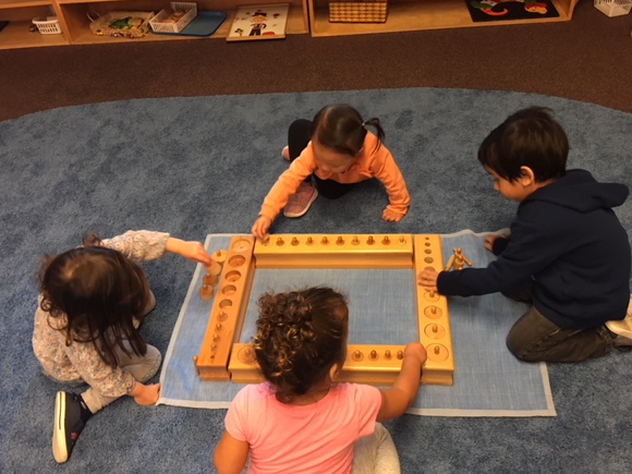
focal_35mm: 32
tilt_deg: -43.1
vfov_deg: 44.2
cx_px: 321
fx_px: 584
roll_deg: +6.0
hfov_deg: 56.8
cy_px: 244
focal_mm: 4.15
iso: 80
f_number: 2.2
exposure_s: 1/10
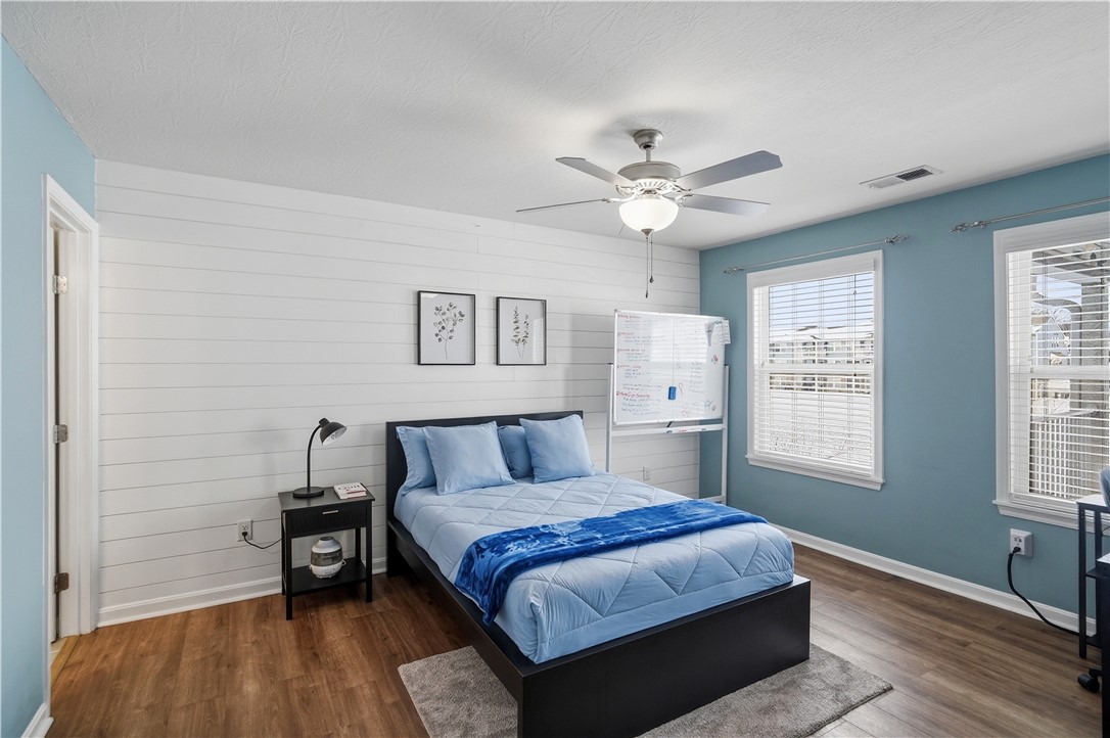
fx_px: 493
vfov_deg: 73.6
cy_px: 369
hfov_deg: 96.8
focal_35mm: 16
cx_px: 555
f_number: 5.6
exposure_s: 1/500
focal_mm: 16
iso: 100
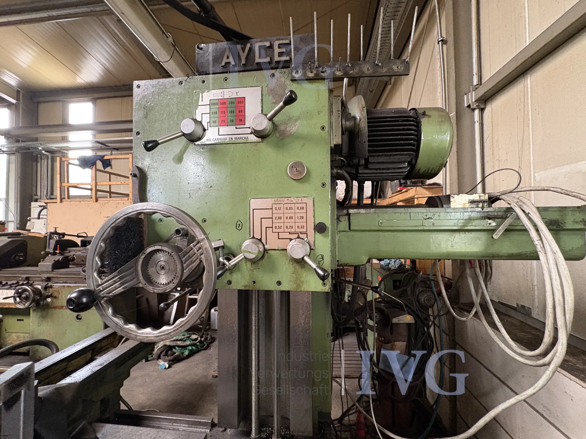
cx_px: 293
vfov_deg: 85.7
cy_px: 220
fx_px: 237
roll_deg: +1.2
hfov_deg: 102.1
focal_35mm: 14
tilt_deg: +1.7
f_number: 2.2
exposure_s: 1/50
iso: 640
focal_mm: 2.22
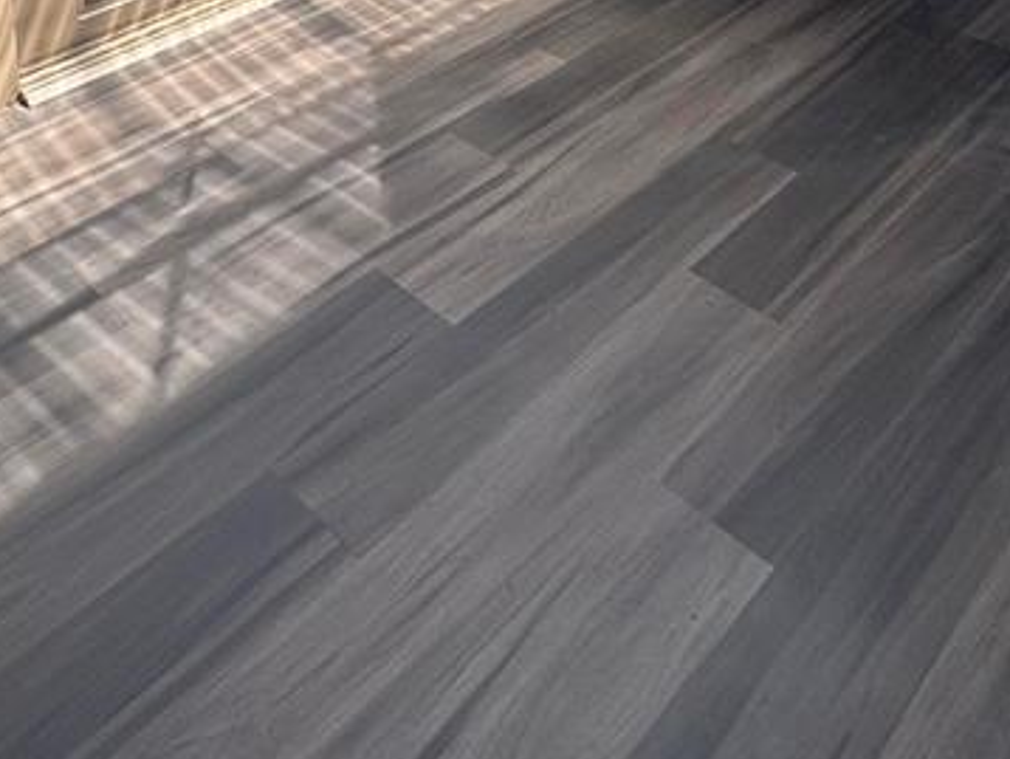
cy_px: -234
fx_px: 1168
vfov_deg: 29.0
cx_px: 254
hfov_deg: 45.2
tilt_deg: -16.4
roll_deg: +0.8
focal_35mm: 40
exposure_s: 1/356
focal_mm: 2.22
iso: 40
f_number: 2.2
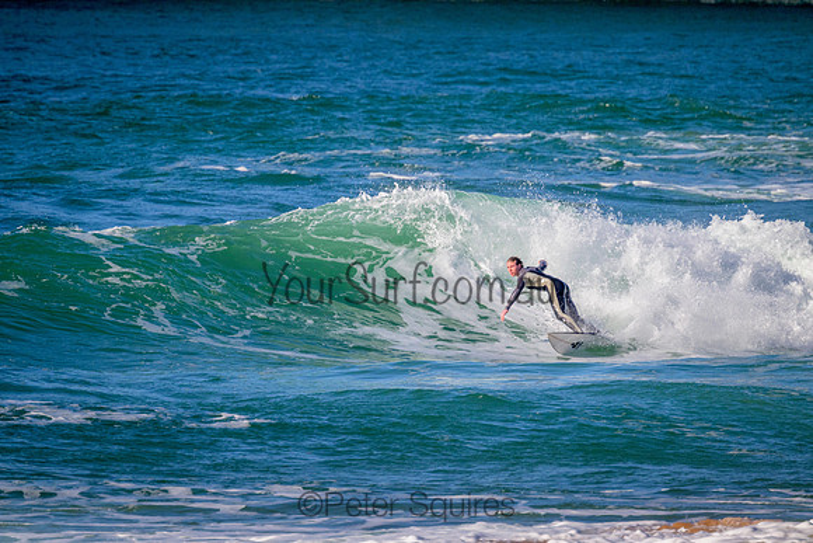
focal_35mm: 800
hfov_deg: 2.6
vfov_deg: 1.7
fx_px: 18070
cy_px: 272
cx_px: 406
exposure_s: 1/2000
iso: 1250
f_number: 11
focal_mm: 800
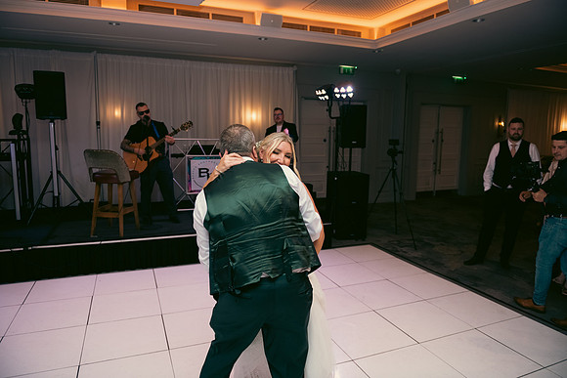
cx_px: 284
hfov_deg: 73.7
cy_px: 189
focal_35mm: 24
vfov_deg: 53.2
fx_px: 378
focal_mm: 24
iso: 800
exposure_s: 1/160
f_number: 3.5
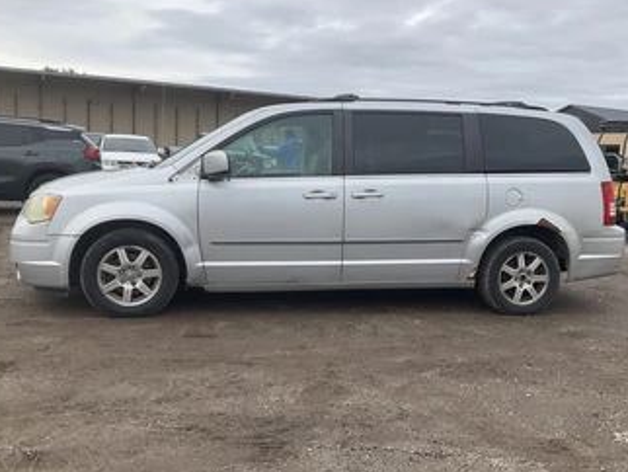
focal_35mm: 36
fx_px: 654
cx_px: 334
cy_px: 240
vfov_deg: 39.7
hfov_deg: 51.3
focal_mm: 3
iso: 25
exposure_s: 1/1577
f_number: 1.8
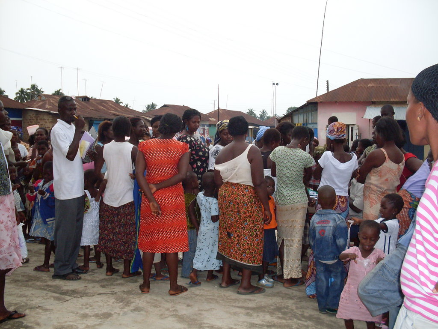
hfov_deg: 49.0
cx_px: 219
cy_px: 164
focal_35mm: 38
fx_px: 481
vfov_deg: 37.7
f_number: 2.8
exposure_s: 1/350
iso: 120
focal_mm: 6.3
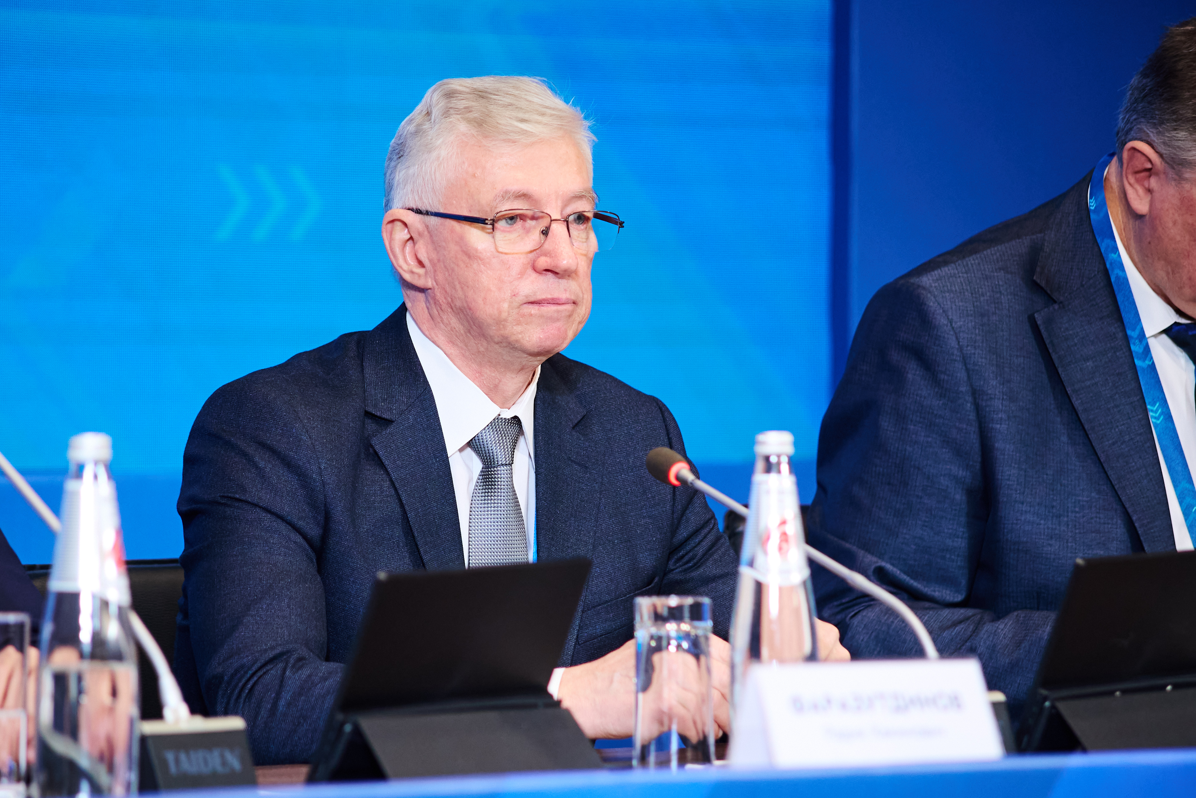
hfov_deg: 9.9
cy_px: 394
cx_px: 598
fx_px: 6877
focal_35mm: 207
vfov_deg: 6.6
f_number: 4
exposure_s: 1/200
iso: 1600
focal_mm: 135
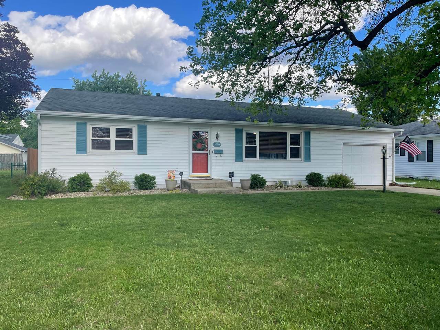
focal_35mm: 26
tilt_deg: +0.0
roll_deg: +0.1
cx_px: 220
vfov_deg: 53.1
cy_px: 165
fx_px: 330
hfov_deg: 67.3
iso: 32
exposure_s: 1/1383
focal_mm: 4.2
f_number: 1.6
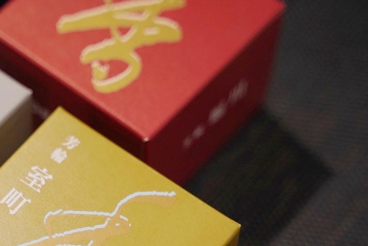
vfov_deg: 9.9
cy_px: 192
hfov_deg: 14.6
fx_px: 1421
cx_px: 48
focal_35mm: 139
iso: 1600
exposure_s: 1/80
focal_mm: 75
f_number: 3.2
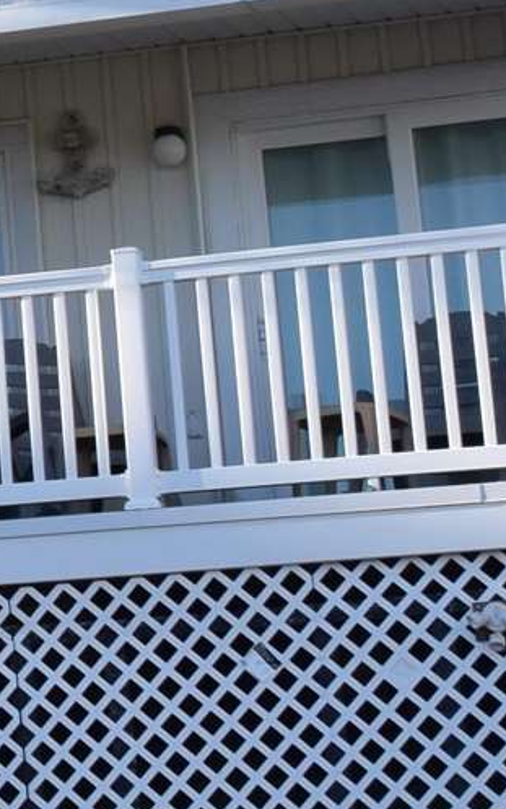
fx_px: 4167
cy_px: -41
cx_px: -1180
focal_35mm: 189
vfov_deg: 11.0
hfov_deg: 6.2
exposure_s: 1/250
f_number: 8
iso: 220
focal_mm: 20
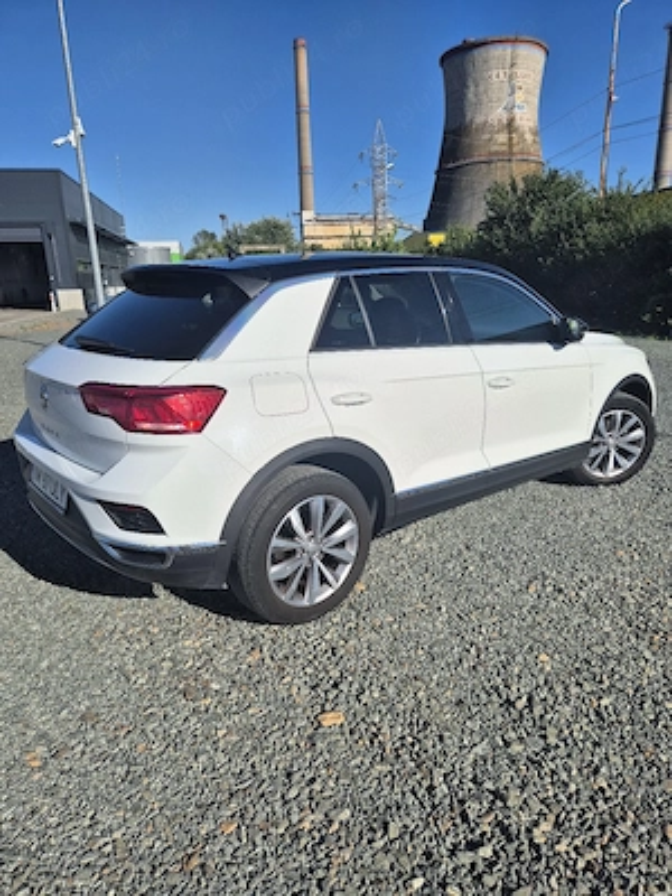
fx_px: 595
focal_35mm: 23
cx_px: 336
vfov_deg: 73.9
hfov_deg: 58.9
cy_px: 448
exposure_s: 1/3333
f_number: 1.8
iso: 25
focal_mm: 5.4
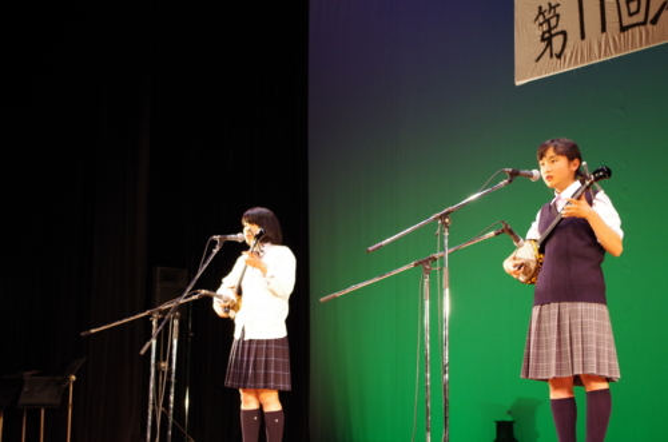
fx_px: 1333
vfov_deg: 18.8
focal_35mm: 72
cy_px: 221
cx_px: 334
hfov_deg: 28.1
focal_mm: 47.5
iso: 1600
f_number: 5.6
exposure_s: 1/100
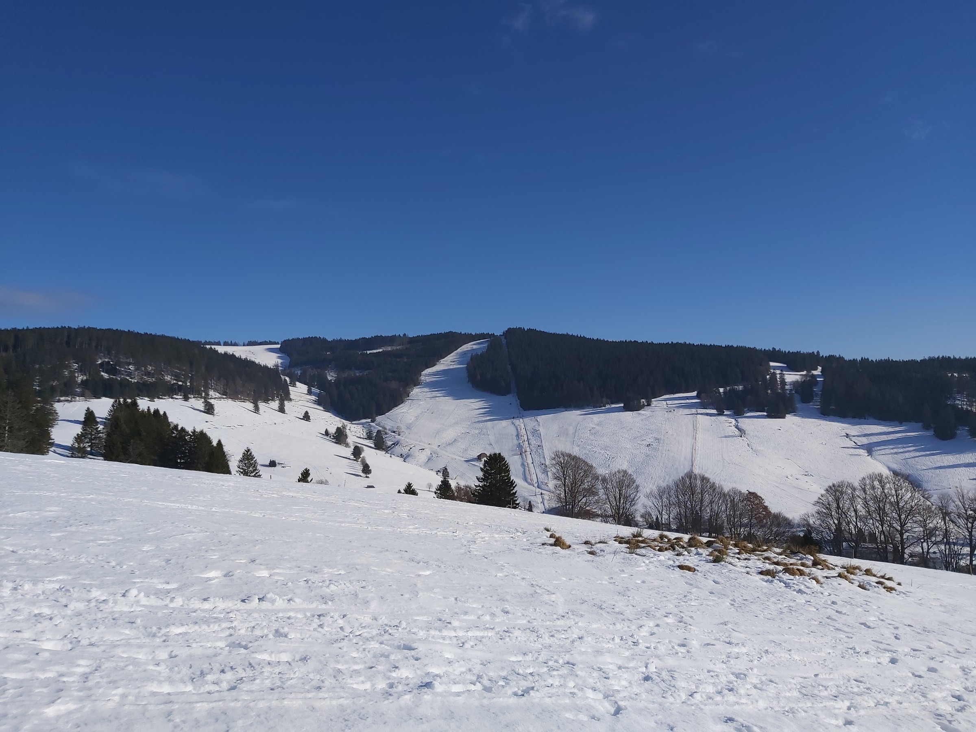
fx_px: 733
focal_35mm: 26
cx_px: 488
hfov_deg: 67.3
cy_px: 366
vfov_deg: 53.1
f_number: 1.7
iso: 64
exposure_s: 1/6681
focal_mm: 3.92
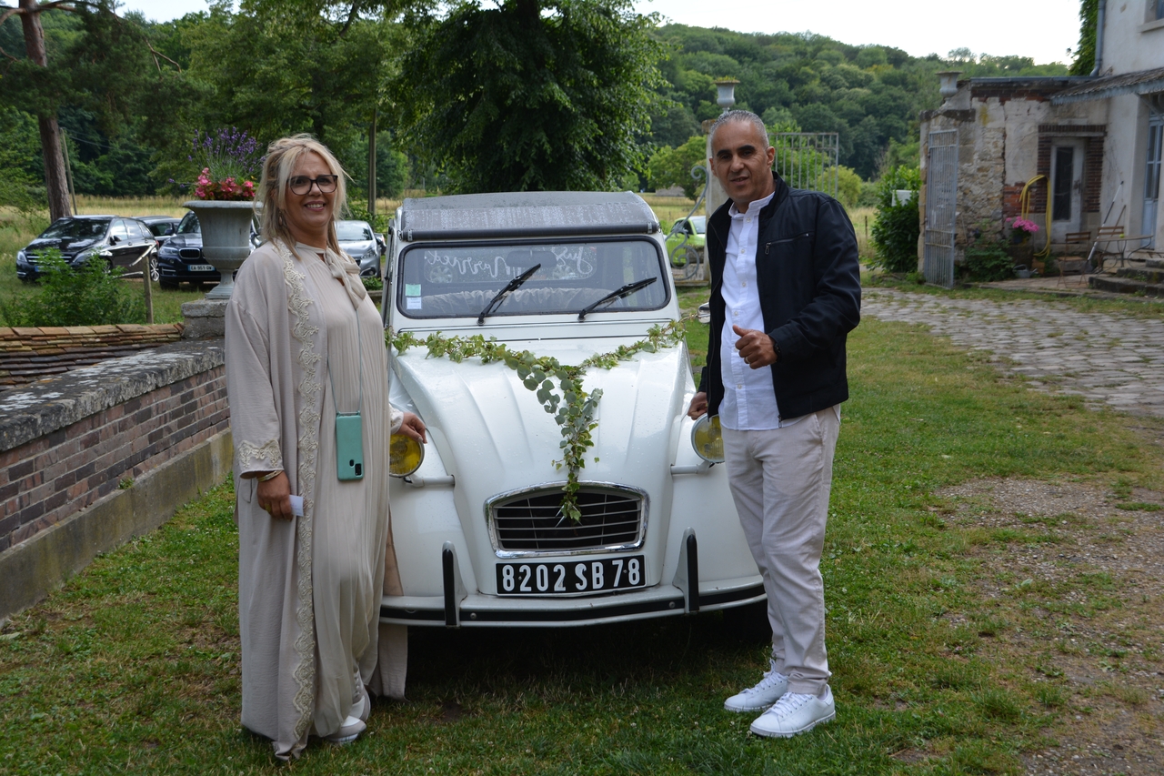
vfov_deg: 29.9
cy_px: 388
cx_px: 582
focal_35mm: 45
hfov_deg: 43.6
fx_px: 1455
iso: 250
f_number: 5.6
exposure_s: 1/125
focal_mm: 30
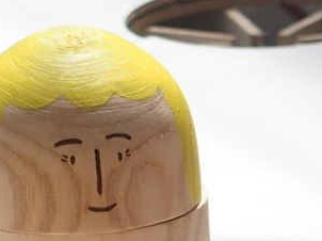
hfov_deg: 2.2
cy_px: 320
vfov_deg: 1.6
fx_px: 8523
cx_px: -42
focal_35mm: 917
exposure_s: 1/640
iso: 100
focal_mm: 28.8
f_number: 3.5
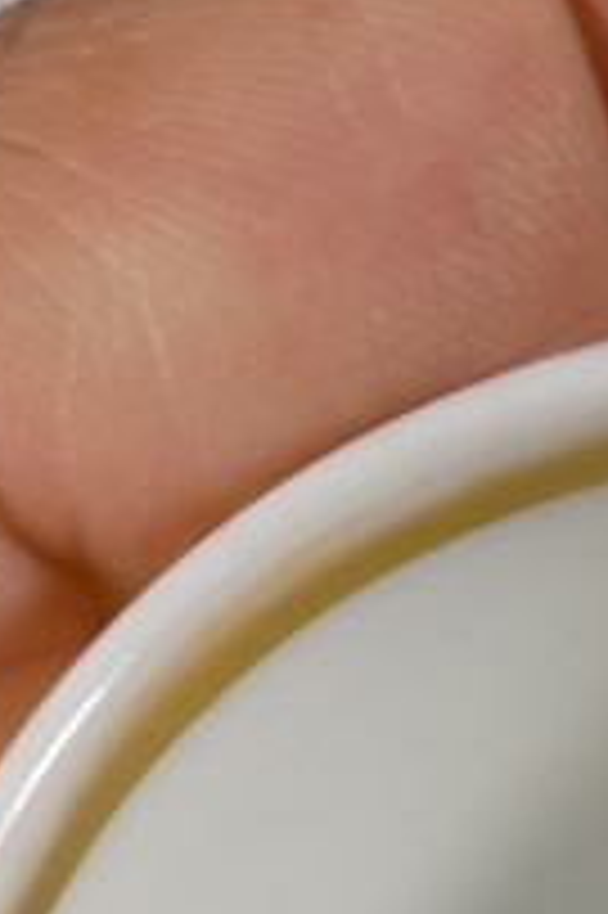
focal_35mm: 189
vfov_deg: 10.7
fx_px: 4796
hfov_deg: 7.1
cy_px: 1027
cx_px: 941
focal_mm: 6.5
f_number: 3.5
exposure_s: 1/125
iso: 125
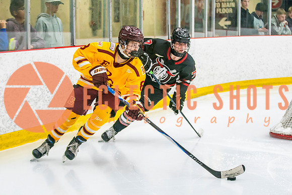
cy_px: 97
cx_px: 148
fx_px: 937
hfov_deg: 17.7
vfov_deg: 11.9
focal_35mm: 116
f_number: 2.8
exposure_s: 1/640
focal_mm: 70
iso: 2000
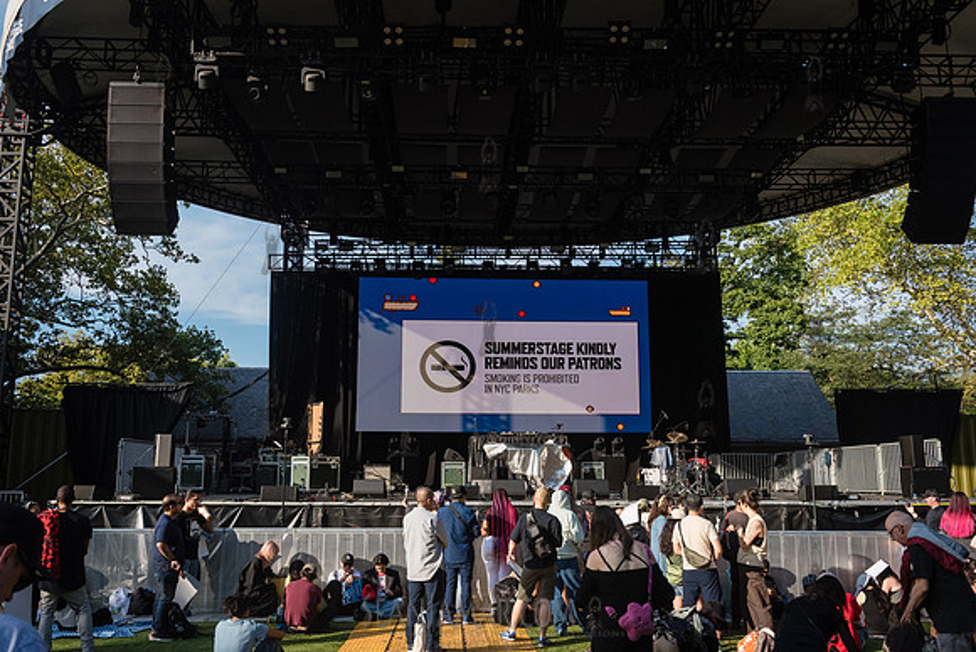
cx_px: 488
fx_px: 868
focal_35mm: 32
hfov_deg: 58.7
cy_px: 326
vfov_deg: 41.1
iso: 2000
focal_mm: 32
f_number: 5.6
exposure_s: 1/3200
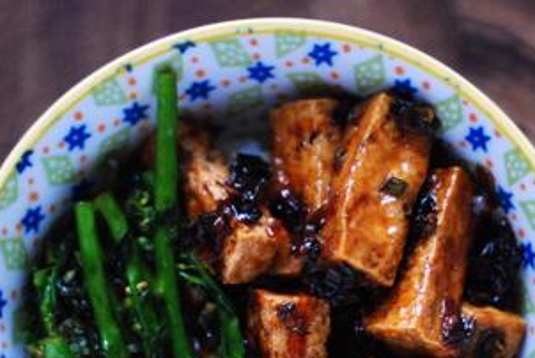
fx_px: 2216
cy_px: 328
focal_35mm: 149
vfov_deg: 9.2
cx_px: 285
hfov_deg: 13.8
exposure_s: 1/60
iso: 800
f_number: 1.6
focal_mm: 50
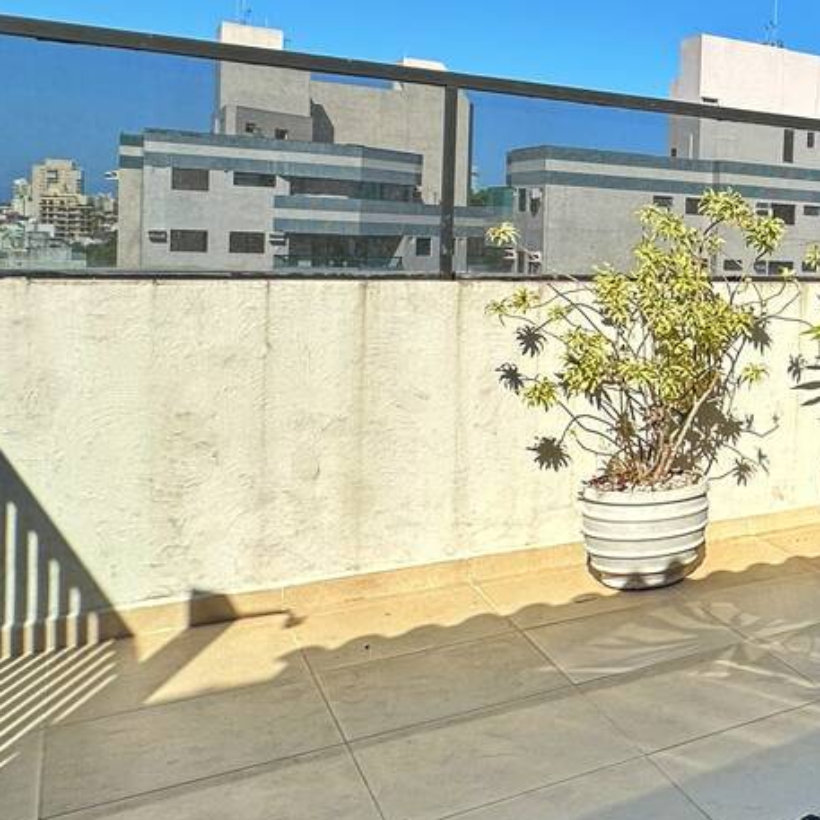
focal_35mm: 39
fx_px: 1045
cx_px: 1143
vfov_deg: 42.3
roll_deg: -3.0
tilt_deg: -1.8
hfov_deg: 30.4
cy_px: 278
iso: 40
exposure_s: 1/744
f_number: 2.2
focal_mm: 2.22
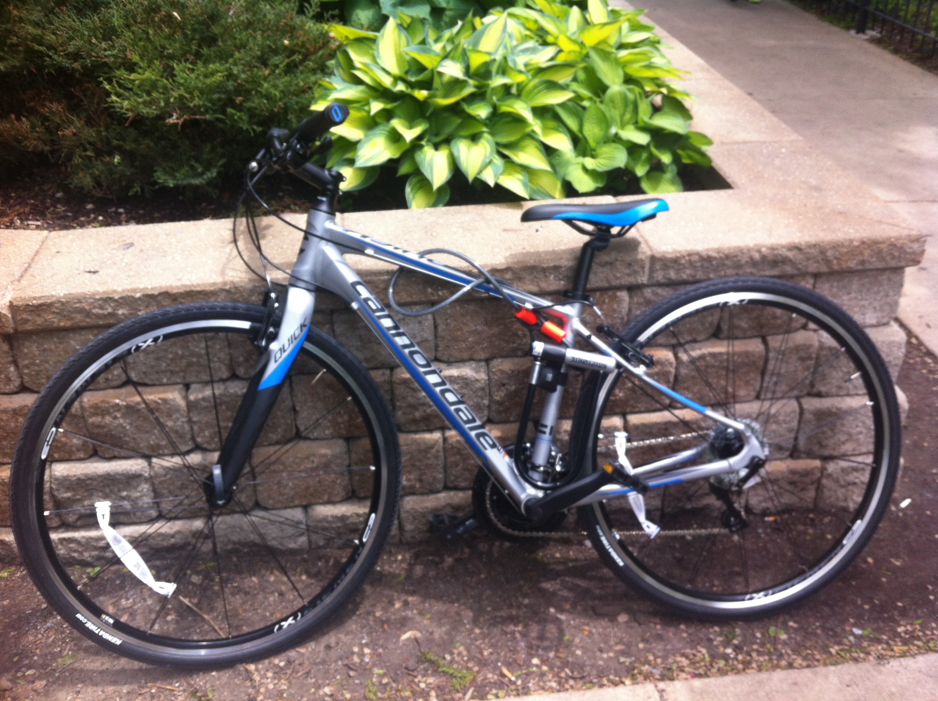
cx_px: 469
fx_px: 947
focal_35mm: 35
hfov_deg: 52.7
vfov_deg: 40.6
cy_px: 350
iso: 80
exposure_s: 1/245
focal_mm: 3.85
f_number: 2.8
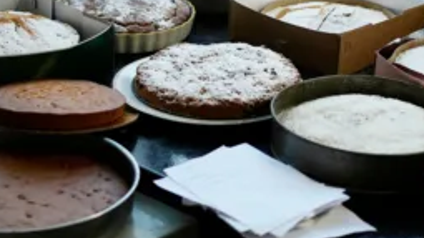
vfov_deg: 11.1
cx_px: 195
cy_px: -15
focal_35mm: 108
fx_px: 1213
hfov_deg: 19.8
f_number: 2
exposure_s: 1/500
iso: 320
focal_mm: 35
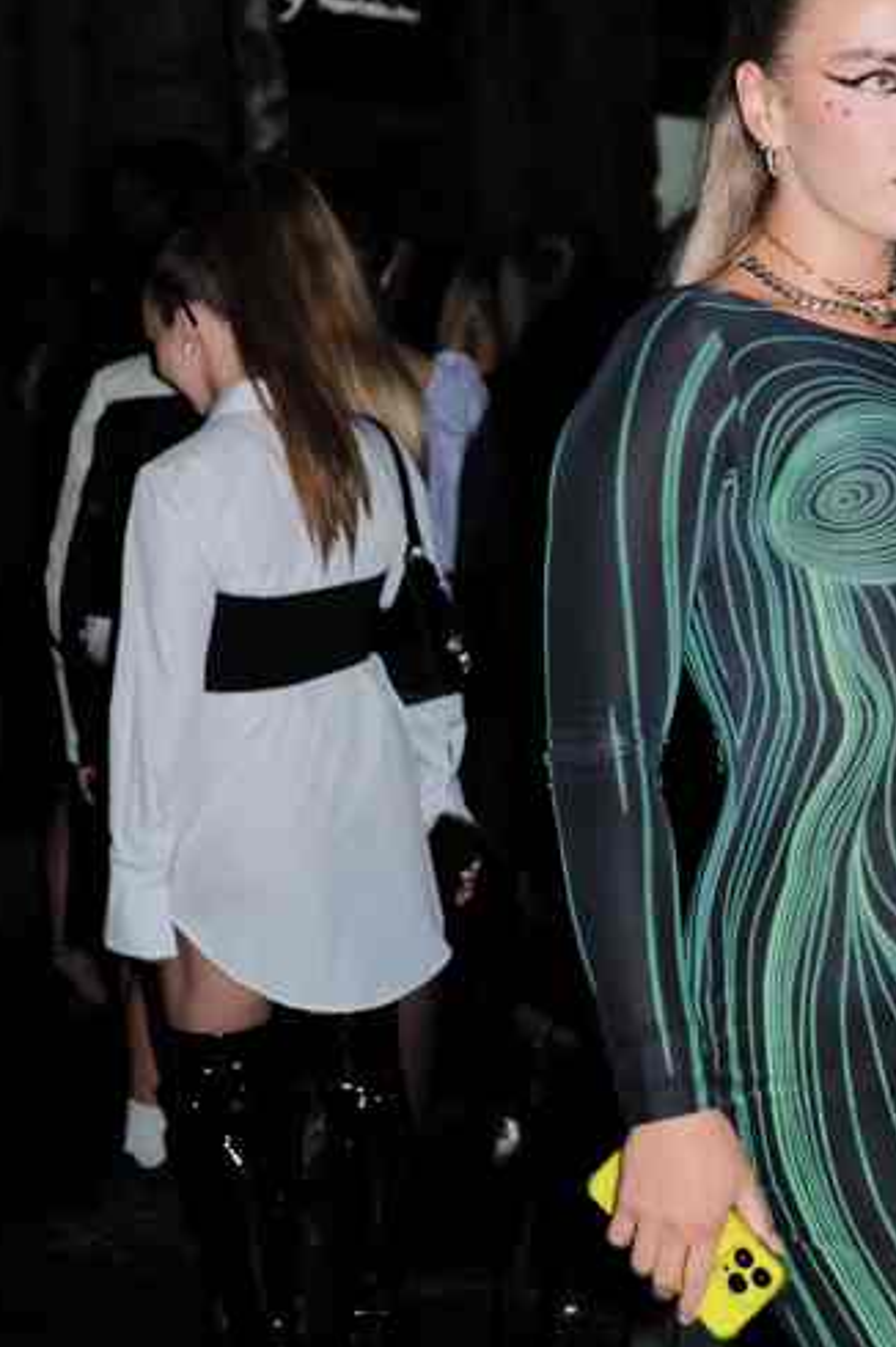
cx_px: 885
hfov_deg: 18.0
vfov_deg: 27.3
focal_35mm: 74
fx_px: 2766
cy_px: 579
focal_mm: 23
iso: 640
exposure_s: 1/125
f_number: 2
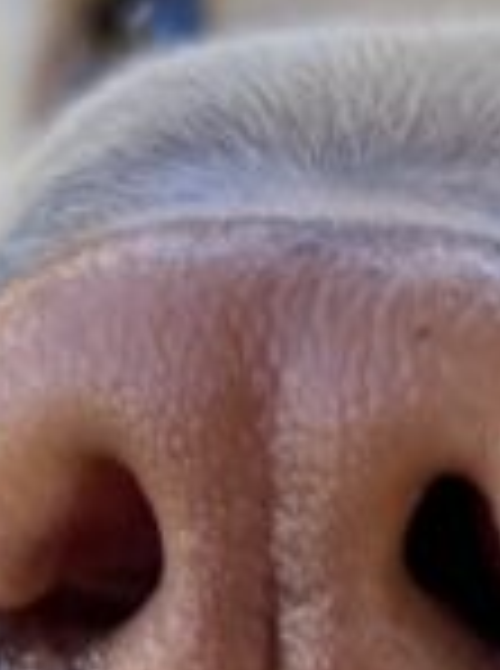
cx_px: 784
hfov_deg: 10.2
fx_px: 2708
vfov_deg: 13.8
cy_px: 782
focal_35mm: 140
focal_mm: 5.7
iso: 50
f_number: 1.5
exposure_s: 1/171
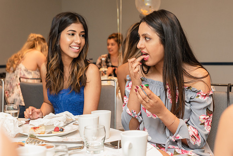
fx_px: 391
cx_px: 135
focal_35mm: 60
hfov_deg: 33.1
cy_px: 65
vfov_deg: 22.5
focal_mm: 52
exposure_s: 1/160
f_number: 4
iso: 2000
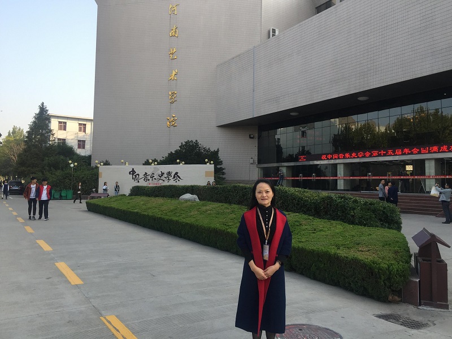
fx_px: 379
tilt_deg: +3.9
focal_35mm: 29
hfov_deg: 61.7
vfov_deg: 48.2
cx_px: 226
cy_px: 170
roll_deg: -1.7
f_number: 2.2
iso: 32
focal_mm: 4.15
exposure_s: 1/520
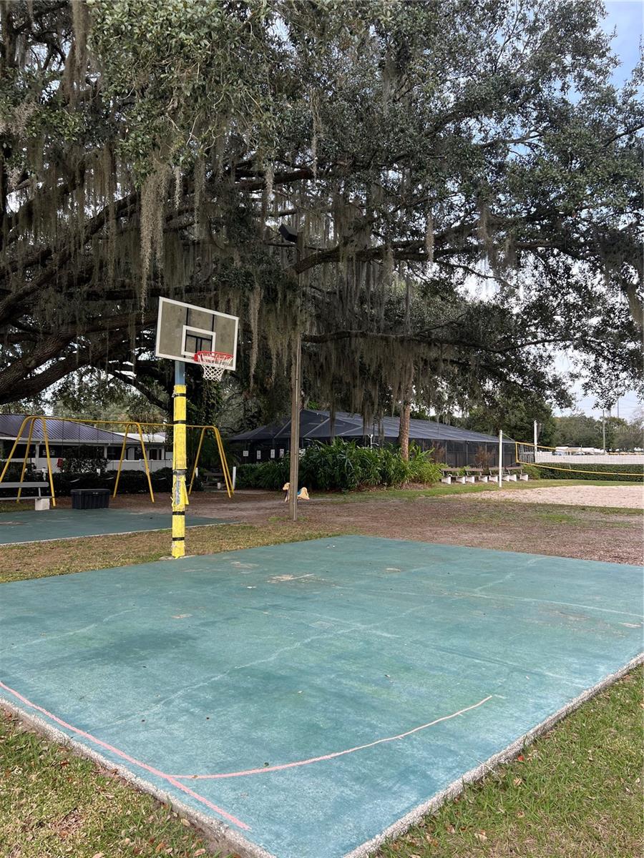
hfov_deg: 53.1
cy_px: 429
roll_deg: +0.1
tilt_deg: +4.4
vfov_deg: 67.3
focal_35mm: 26
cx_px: 322
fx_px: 645
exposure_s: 1/161
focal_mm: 5.7
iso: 40
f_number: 1.5
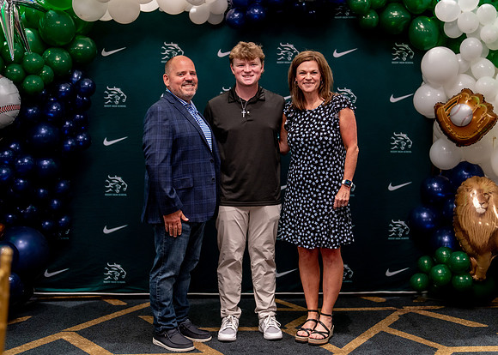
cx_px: 272
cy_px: 177
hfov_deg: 35.8
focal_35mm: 54
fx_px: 771
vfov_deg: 26.0
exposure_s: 1/320
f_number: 1.2
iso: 800
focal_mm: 50
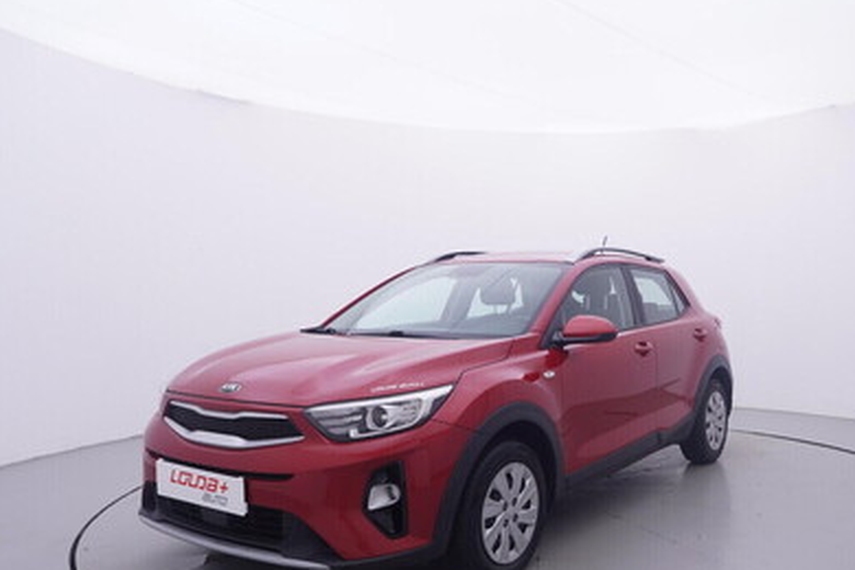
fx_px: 753
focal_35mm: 32
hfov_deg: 58.0
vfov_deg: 41.3
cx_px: 560
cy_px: 337
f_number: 5
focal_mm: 15
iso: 200
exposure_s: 1/80
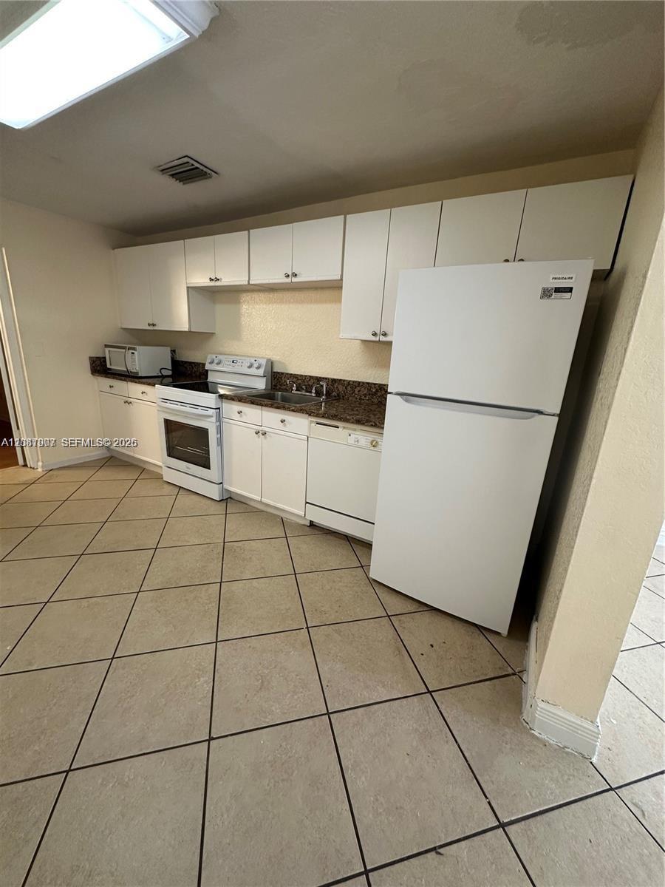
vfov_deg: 102.1
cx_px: 332
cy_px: 444
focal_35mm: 14
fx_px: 359
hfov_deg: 85.7
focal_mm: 2.22
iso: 160
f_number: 2.2
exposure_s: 1/60
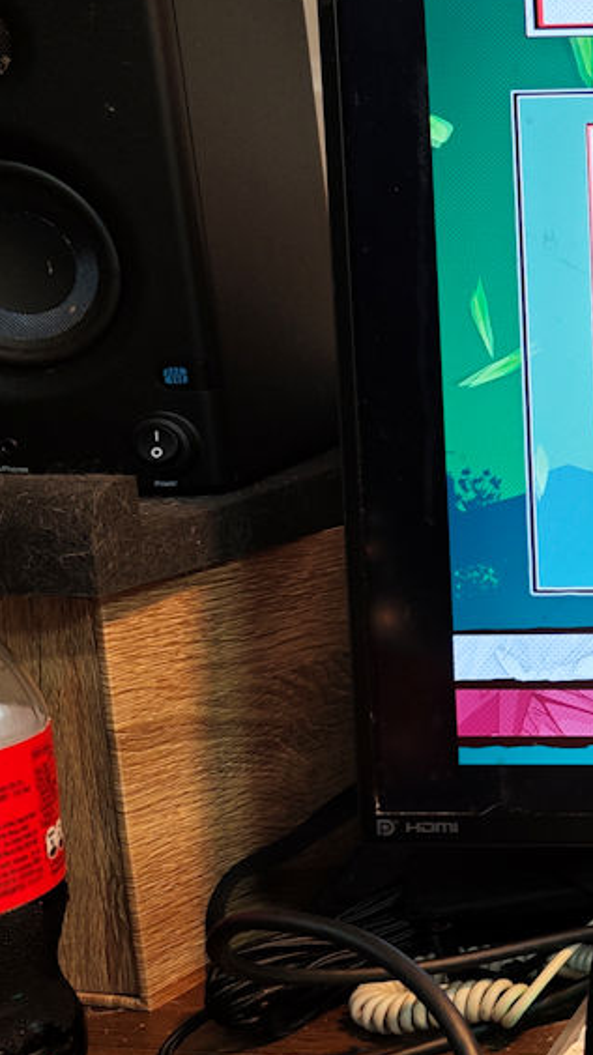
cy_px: 679
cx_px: 1201
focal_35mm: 60
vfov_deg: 34.7
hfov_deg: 15.7
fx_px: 1678
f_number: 1.9
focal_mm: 7.79
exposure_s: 1/50
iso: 250
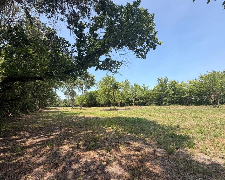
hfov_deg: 96.7
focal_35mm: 15
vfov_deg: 84.0
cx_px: 106
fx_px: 100
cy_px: 90
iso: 40
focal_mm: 2.22
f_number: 2.2
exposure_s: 1/770
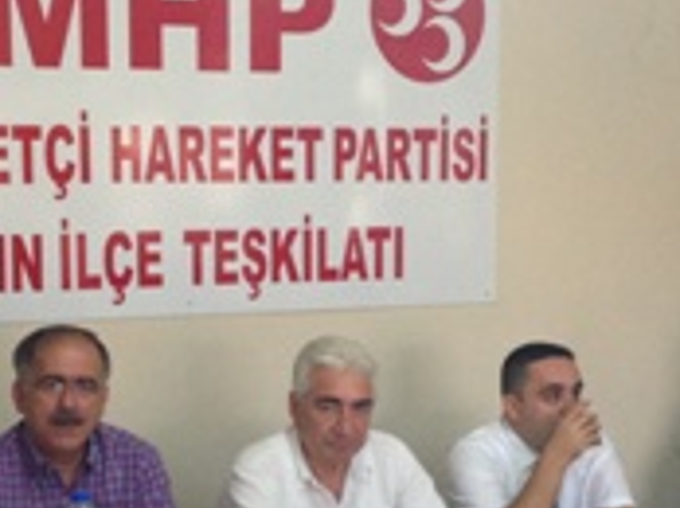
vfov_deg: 17.2
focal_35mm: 85
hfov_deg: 23.0
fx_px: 1667
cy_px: 399
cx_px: 250
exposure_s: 1/20
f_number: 2.4
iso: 250
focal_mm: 4.12
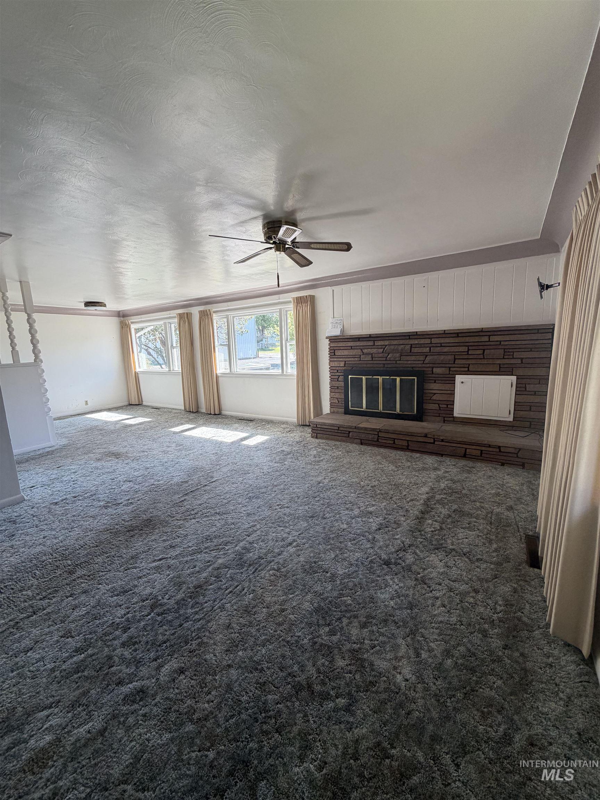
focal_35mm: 14
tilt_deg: -8.5
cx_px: 300
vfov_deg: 102.1
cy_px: 400
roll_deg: +2.1
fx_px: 324
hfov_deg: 85.7
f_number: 2.2
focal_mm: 2.22
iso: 100
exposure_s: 1/121
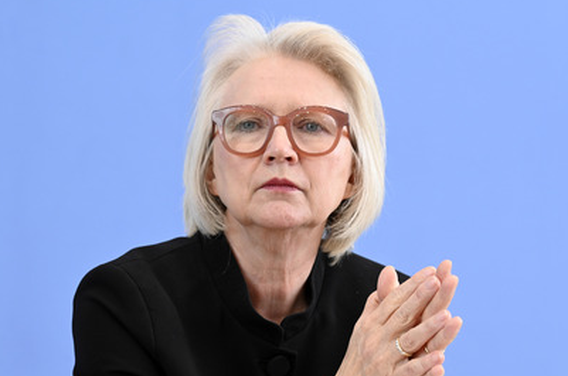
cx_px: 300
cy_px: 202
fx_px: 2394
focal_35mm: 152
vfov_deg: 9.0
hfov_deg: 13.5
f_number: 6.3
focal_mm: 135
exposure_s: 1/500
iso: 2500
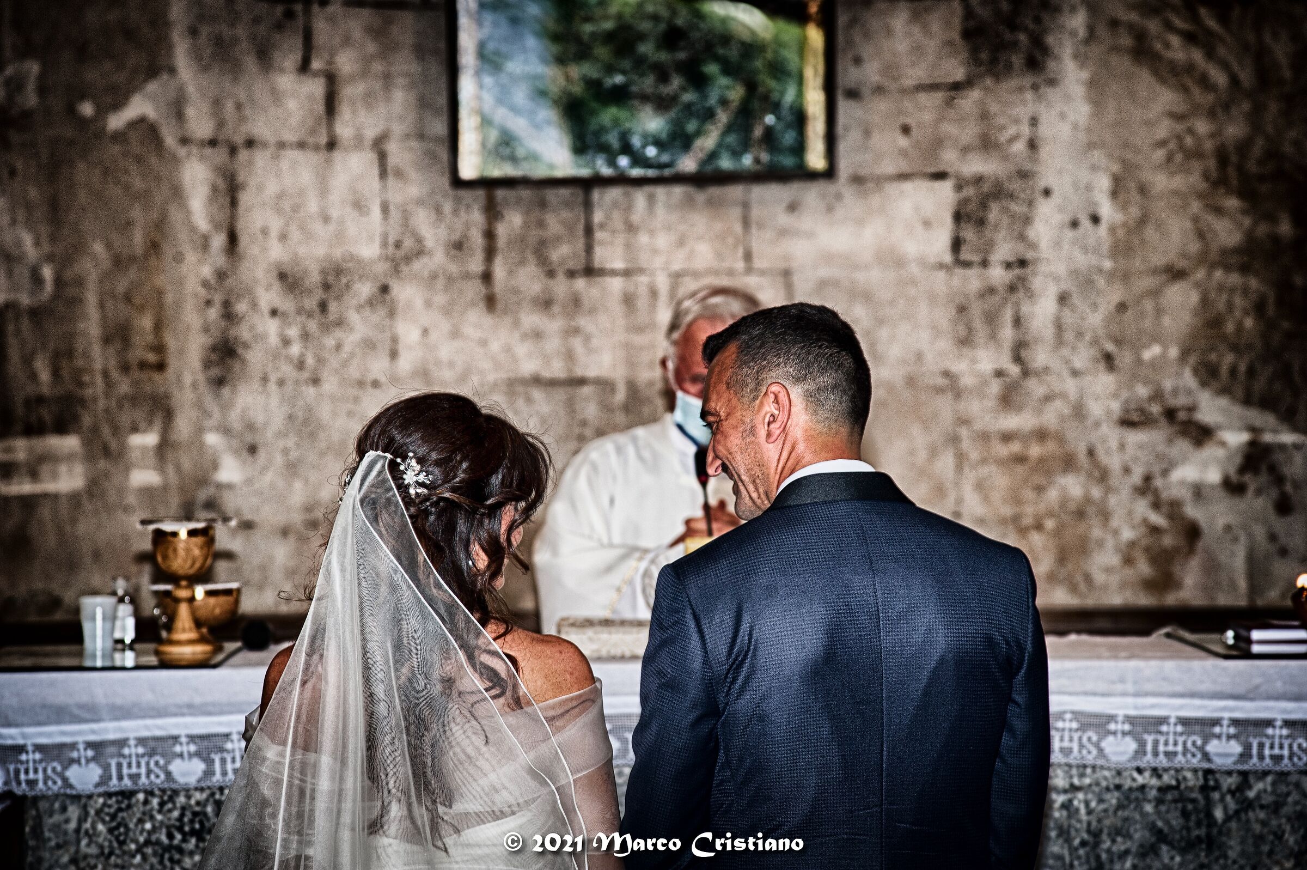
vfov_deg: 7.6
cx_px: 654
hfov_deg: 11.4
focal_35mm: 180
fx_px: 6531
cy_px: 435
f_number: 8
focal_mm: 180
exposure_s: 1/40
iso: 100
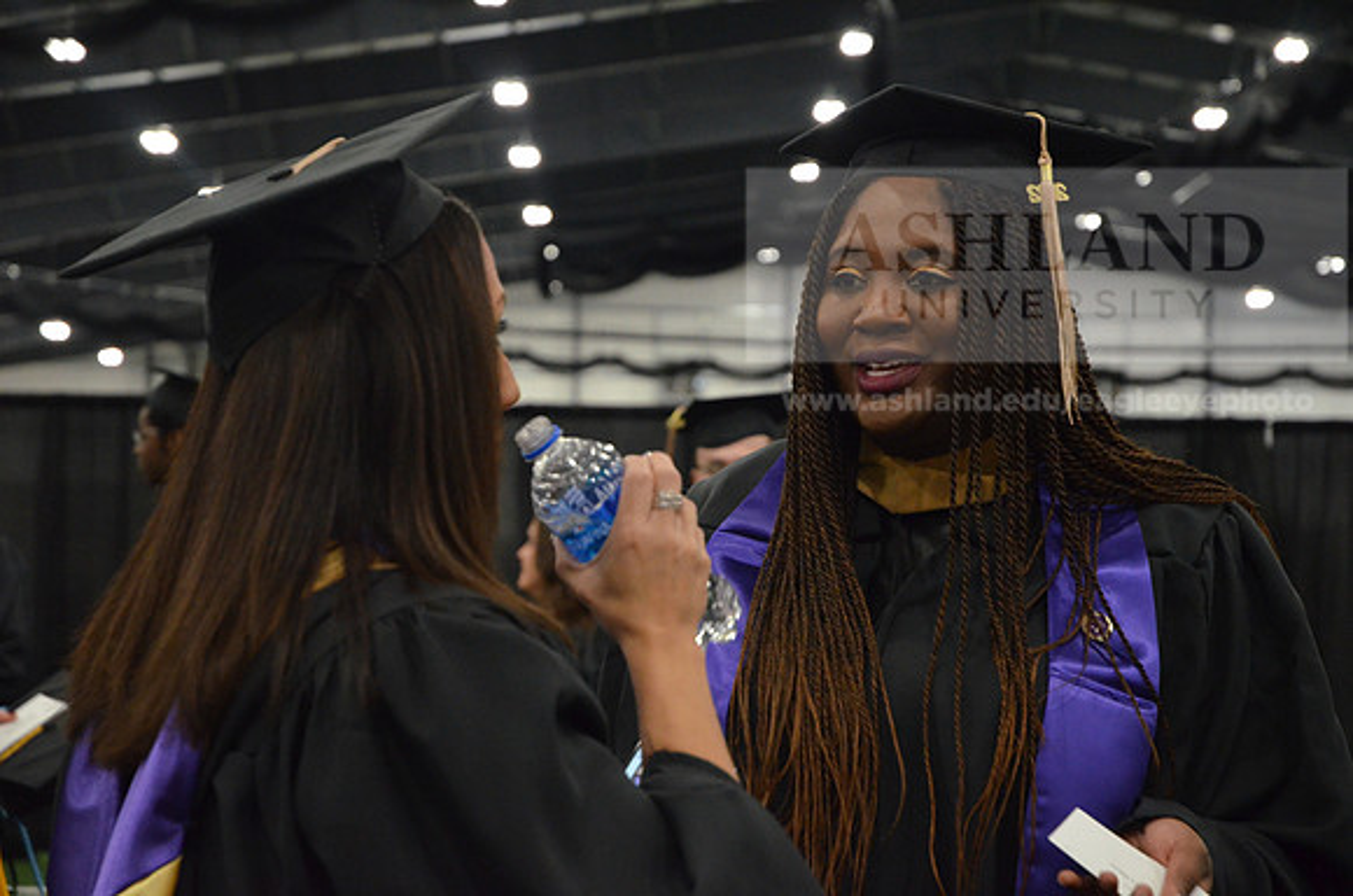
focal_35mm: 93
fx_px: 3488
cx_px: 676
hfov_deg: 22.0
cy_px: 448
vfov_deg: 14.6
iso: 3200
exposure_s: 1/125
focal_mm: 62
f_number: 4.5
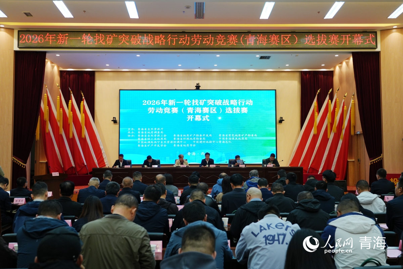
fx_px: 381
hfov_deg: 55.8
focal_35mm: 34
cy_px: 134
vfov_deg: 38.9
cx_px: 202
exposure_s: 1/160
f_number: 4
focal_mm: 34
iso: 800
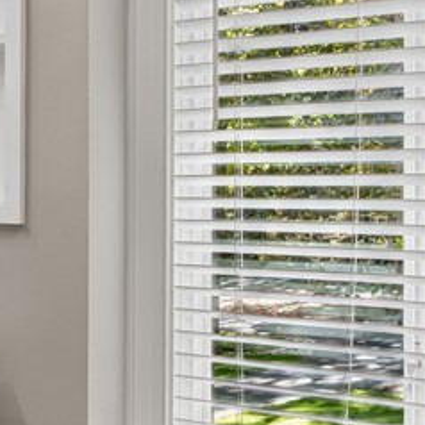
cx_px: -58
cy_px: 217
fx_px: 861
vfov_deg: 27.7
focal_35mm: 62
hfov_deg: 25.4
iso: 1250
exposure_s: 1/15
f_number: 9
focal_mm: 16
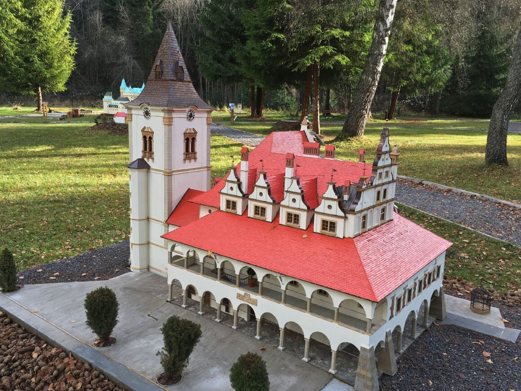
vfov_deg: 46.8
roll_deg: -2.7
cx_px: 262
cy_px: 197
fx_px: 452
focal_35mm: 30
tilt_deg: -11.0
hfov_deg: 60.0
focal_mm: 4.15
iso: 25
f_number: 2.2
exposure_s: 1/298
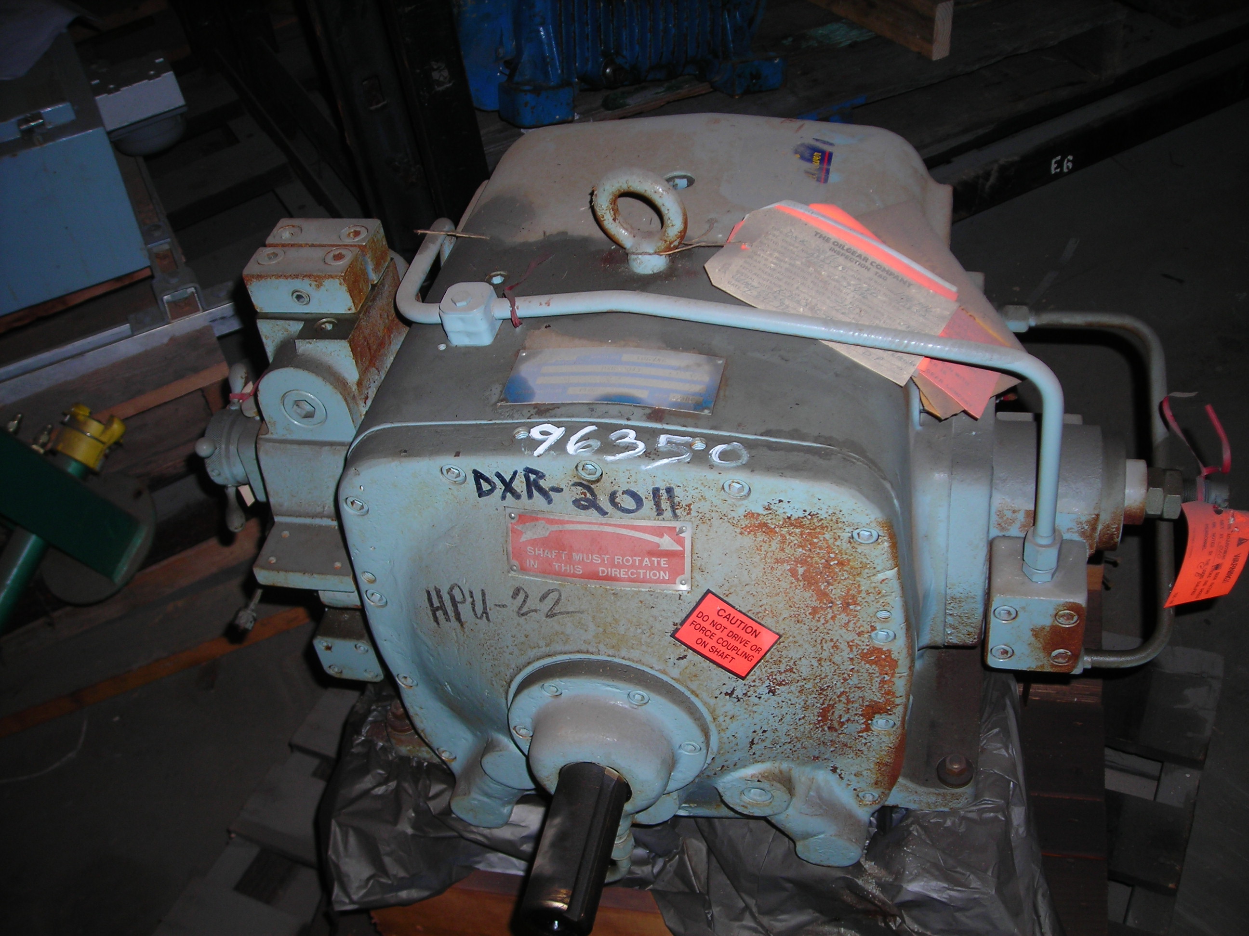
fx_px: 1371
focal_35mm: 38
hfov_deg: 49.0
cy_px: 468
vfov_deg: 37.7
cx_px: 624
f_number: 3.2
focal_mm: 6.3
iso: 50
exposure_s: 1/60.1
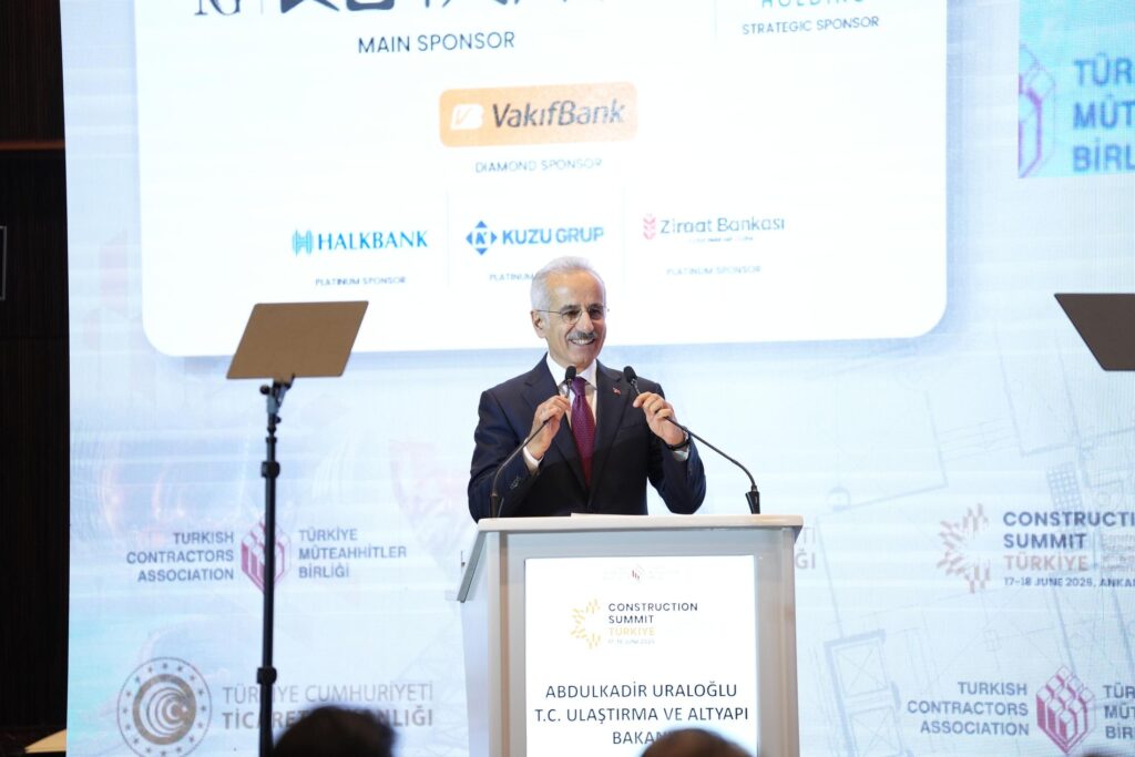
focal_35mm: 161
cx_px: 568
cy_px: 378
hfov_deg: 12.7
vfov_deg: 8.5
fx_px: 5079
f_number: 2.8
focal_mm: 161.1
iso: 2000
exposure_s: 1/160
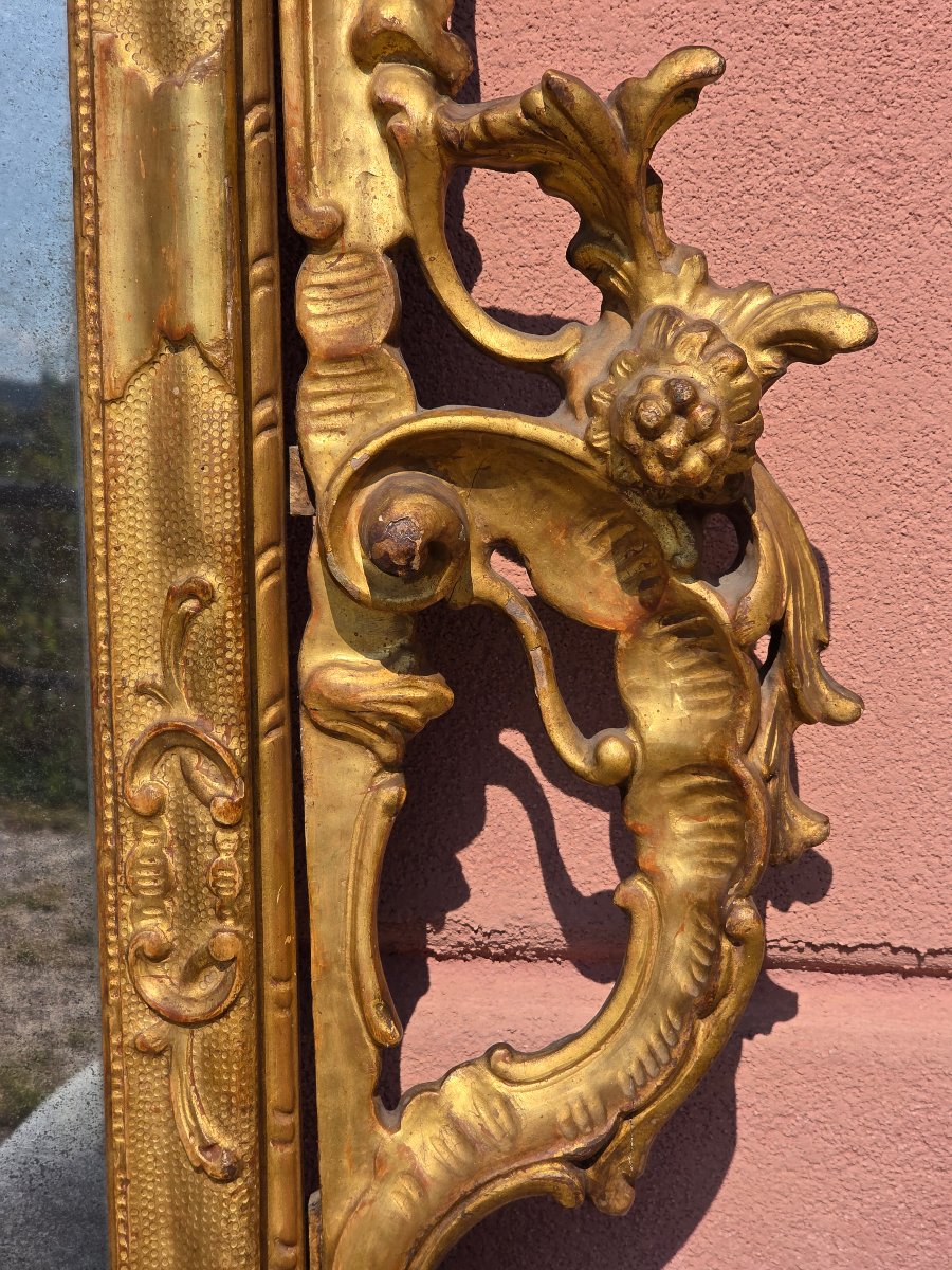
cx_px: 476
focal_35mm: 69
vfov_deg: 28.2
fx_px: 2530
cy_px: 635
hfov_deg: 21.3
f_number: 2.4
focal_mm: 7.9
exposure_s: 1/3493
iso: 50
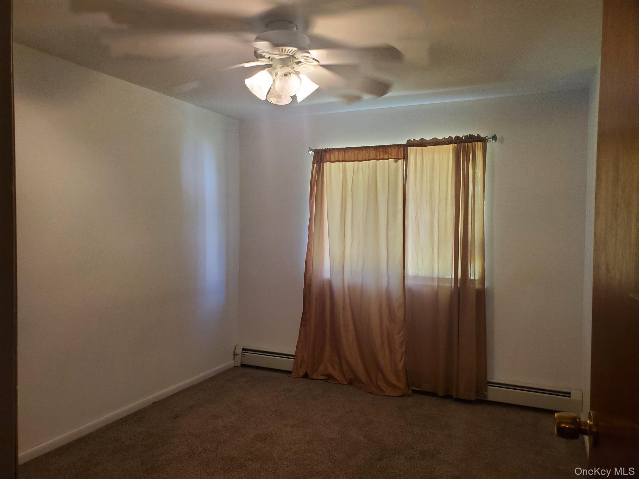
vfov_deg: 53.1
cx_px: 320
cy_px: 240
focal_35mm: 26
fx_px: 480
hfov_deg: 67.3
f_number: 2.4
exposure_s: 1/60
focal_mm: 4.3
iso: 250
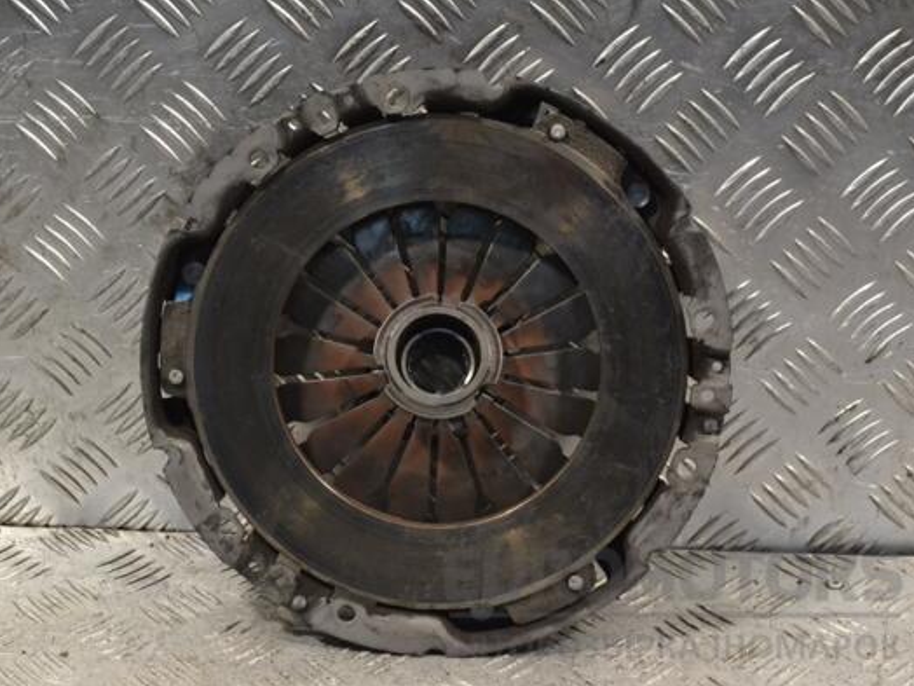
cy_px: 342
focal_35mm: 76
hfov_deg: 25.6
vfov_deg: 19.4
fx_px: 2007
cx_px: 412
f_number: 8
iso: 3200
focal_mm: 46
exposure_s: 1/250
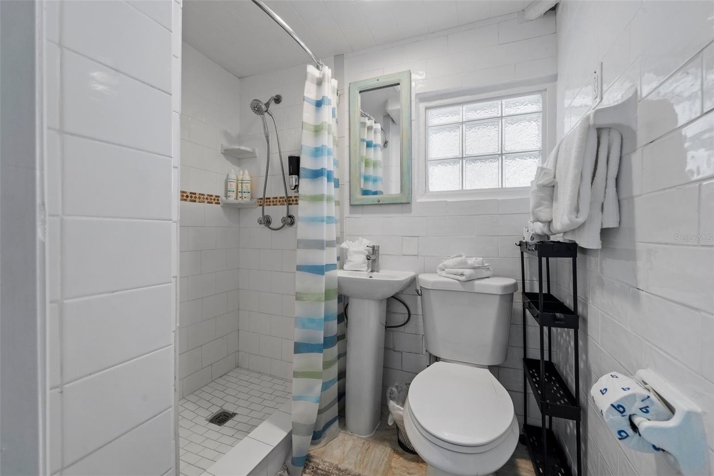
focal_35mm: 13
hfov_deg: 108.3
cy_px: 238
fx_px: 258
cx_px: 357
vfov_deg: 85.4
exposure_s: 1/1.67
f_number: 8
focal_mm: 13
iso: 250
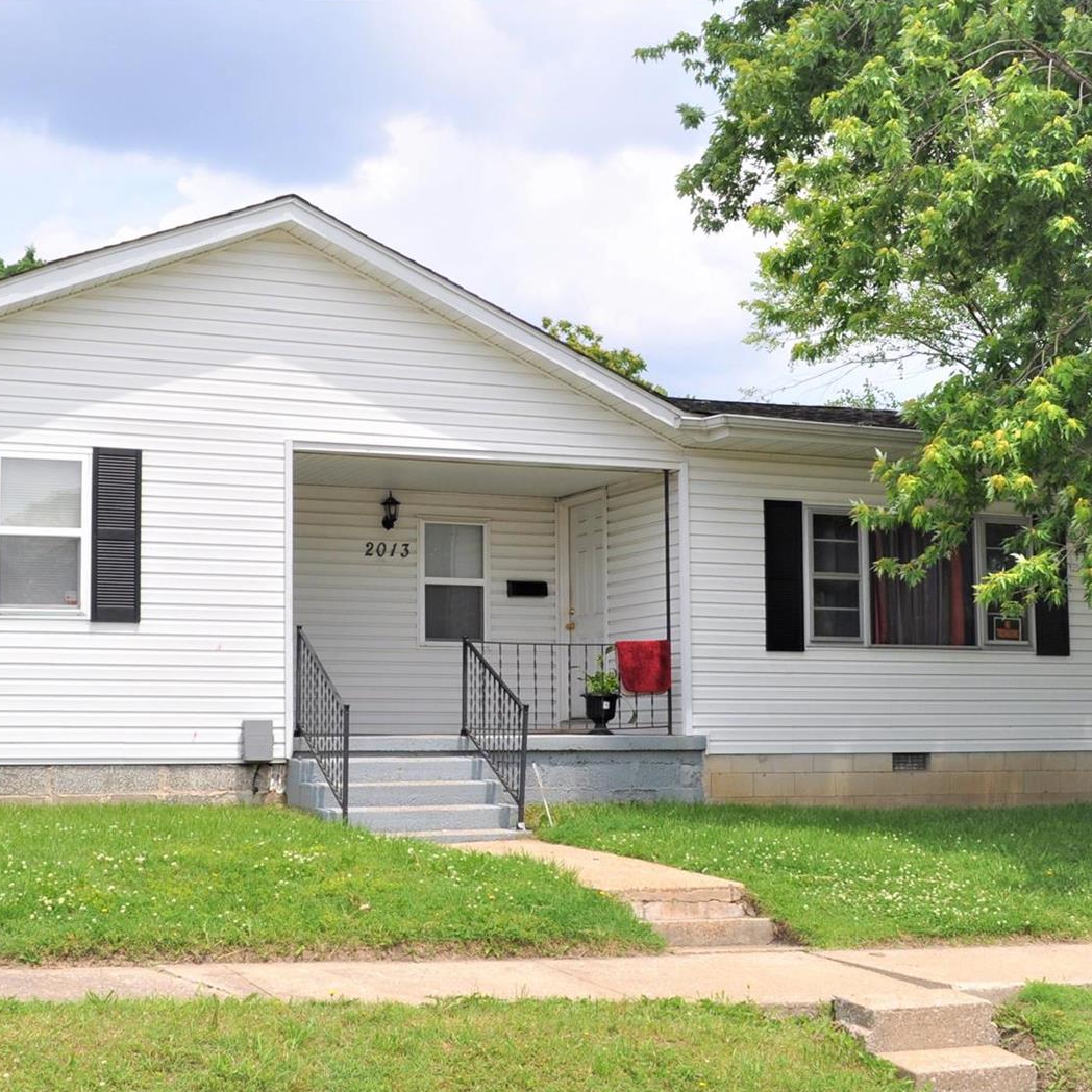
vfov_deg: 47.2
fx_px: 1249
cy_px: 547
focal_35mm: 35
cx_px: 425
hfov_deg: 46.9
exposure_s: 1/320
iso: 200
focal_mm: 18
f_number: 9
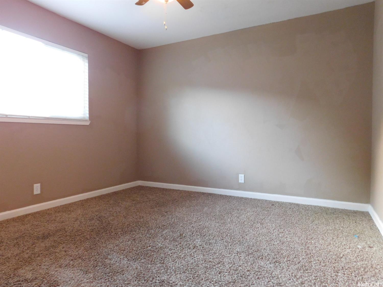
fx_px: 254
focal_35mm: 23
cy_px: 144
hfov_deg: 73.9
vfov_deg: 58.9
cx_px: 192
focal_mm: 4
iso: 400
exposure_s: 1/8
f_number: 3
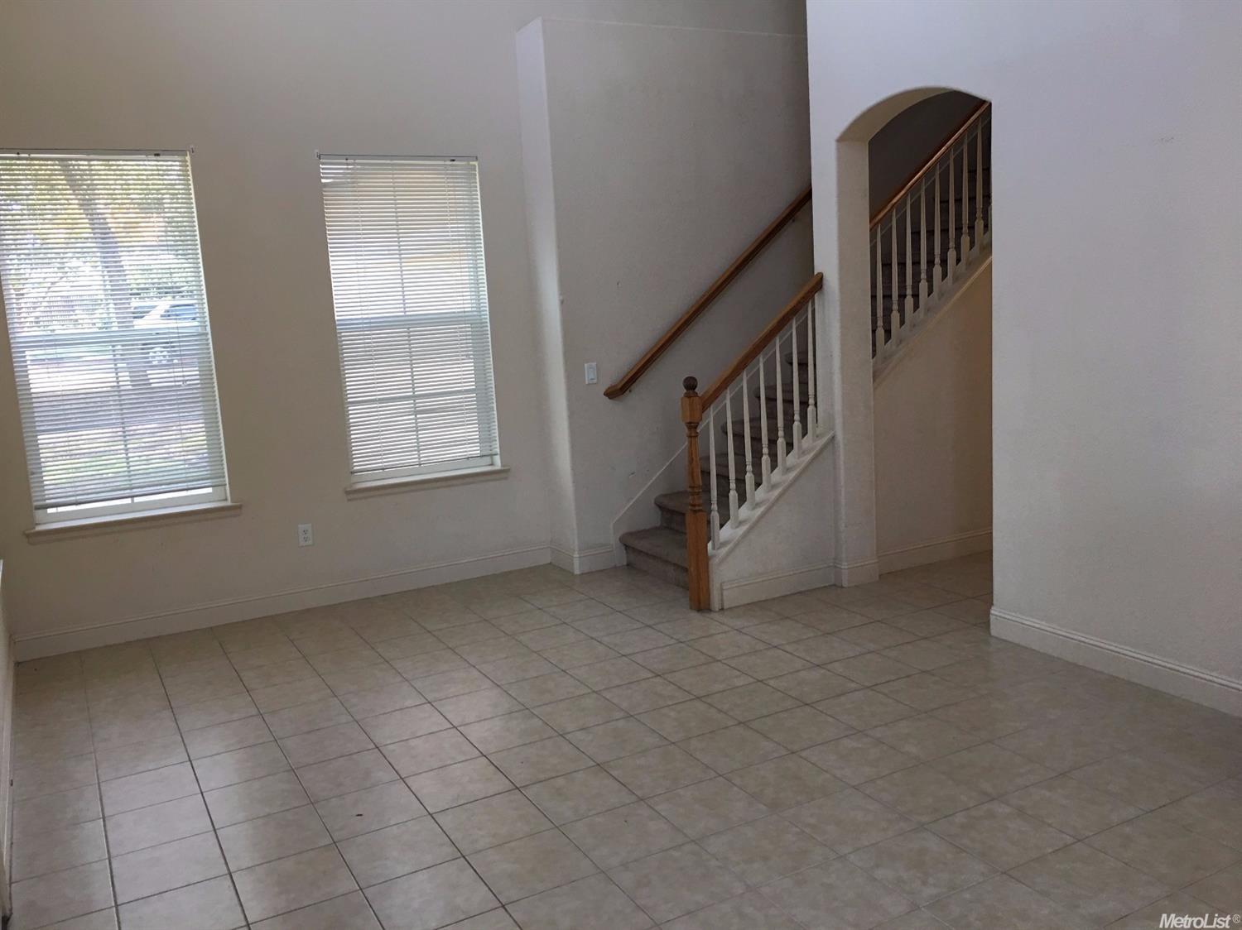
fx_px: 1040
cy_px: 465
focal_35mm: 29
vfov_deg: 48.2
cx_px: 621
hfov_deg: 61.7
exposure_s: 1/30
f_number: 2.2
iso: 32
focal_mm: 4.15
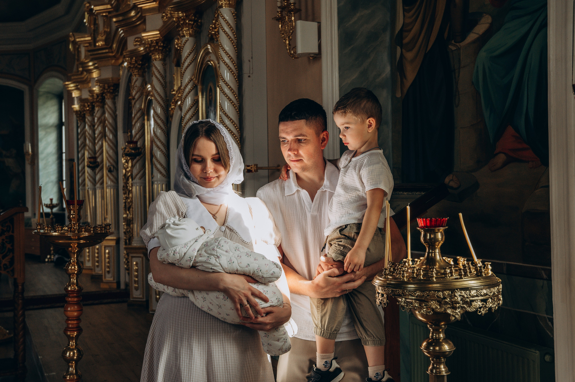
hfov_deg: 41.1
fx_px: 766
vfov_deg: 28.0
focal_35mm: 48
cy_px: 191
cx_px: 288
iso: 800
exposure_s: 1/200
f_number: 5.6
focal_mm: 48
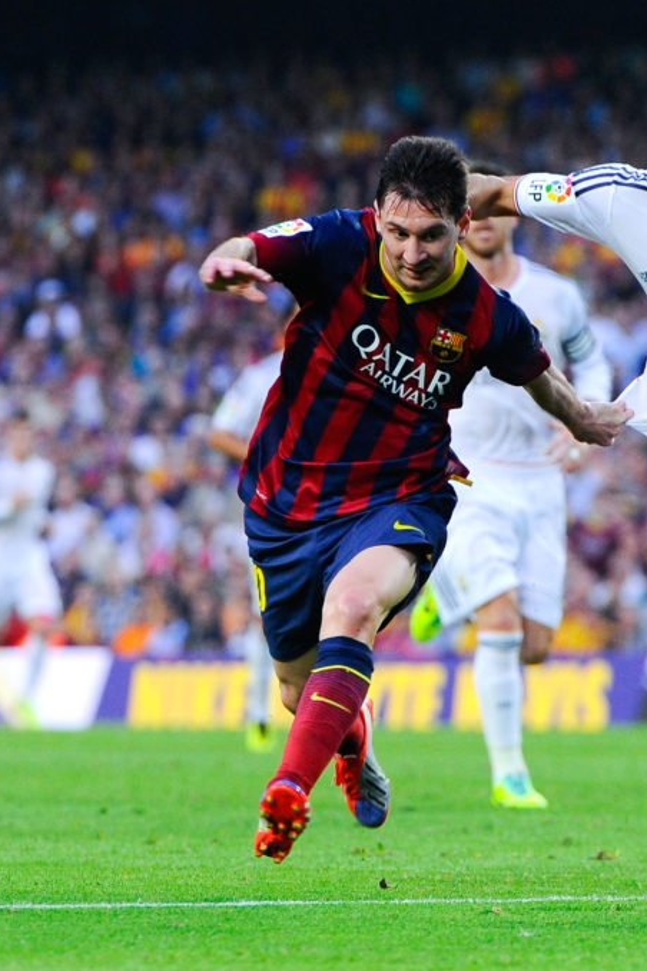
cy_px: 486
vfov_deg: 7.0
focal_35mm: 294
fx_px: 7933
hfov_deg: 4.7
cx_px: 671
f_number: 4
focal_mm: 195
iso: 1600
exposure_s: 1/1000
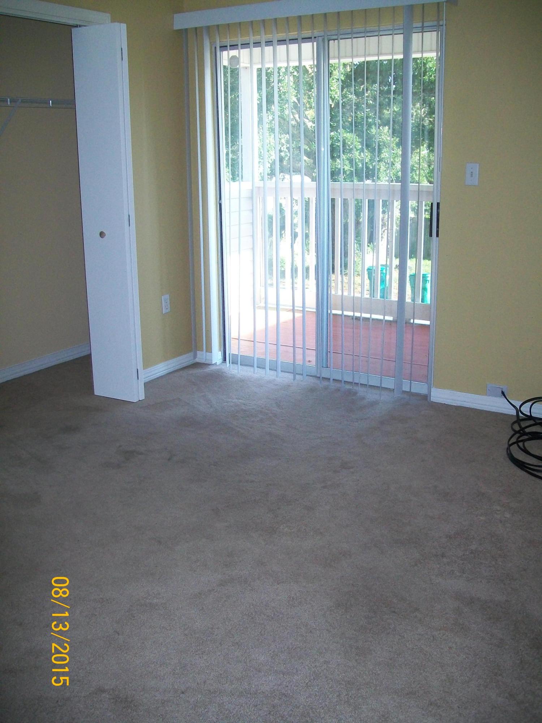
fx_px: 710
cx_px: 271
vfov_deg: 54.0
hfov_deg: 41.8
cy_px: 362
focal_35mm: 34
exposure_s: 1/125
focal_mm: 6.1
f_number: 2.7
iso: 160
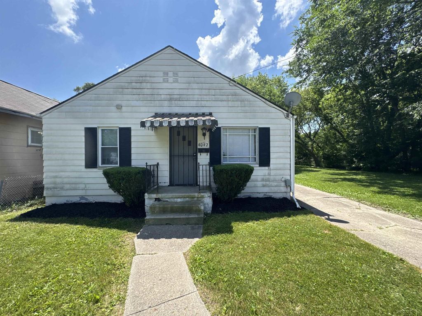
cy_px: 158
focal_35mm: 14
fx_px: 171
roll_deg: +0.7
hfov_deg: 102.1
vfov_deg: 85.7
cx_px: 211
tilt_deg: -0.7
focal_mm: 2.22
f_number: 2.2
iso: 40
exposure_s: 1/565
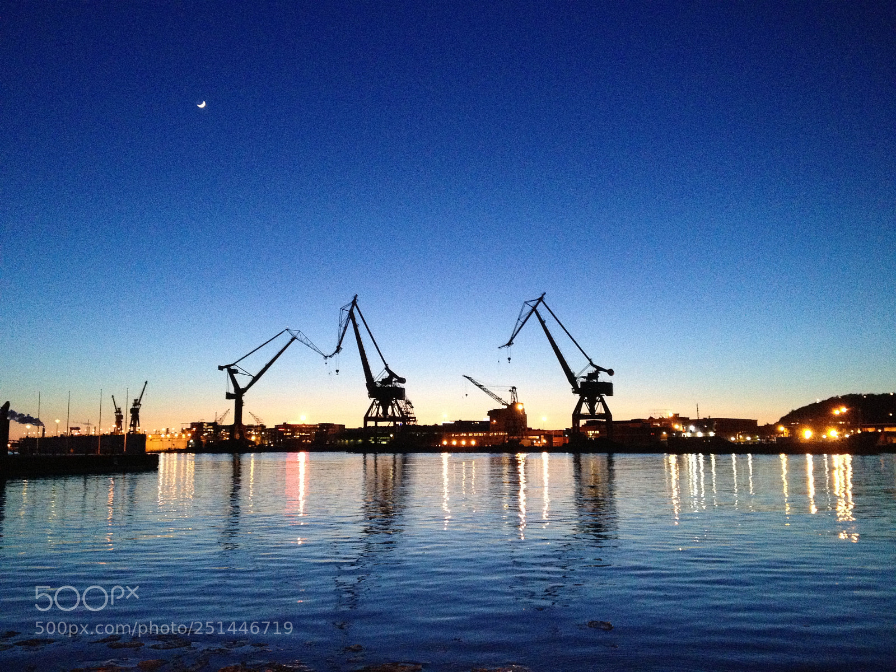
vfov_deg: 40.7
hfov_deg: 52.6
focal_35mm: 35
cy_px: 336
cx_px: 448
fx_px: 906
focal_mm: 4.28
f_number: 2.4
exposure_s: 1/17
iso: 400
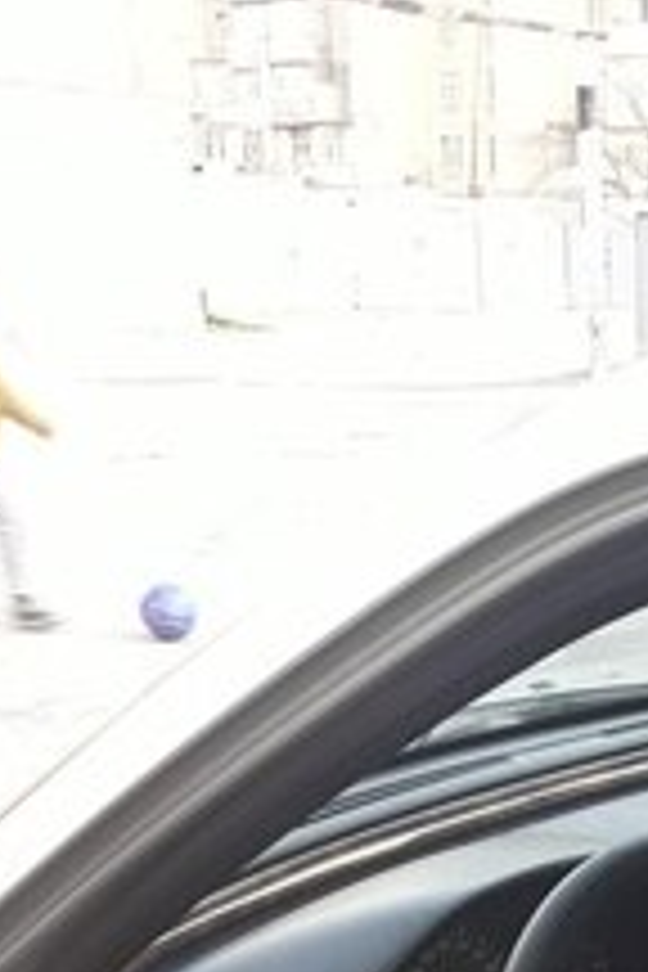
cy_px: 1035
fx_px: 1809
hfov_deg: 19.0
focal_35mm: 67
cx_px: 801
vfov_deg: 27.8
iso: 50
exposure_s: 1/50
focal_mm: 3.7
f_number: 1.9
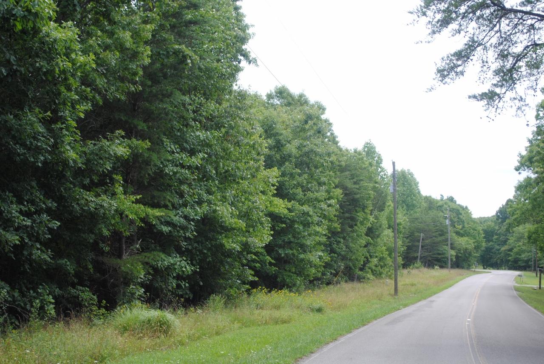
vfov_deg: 23.8
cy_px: 182
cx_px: 272
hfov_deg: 35.0
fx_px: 862
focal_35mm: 57
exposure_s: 1/500
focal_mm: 38
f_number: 5
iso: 320
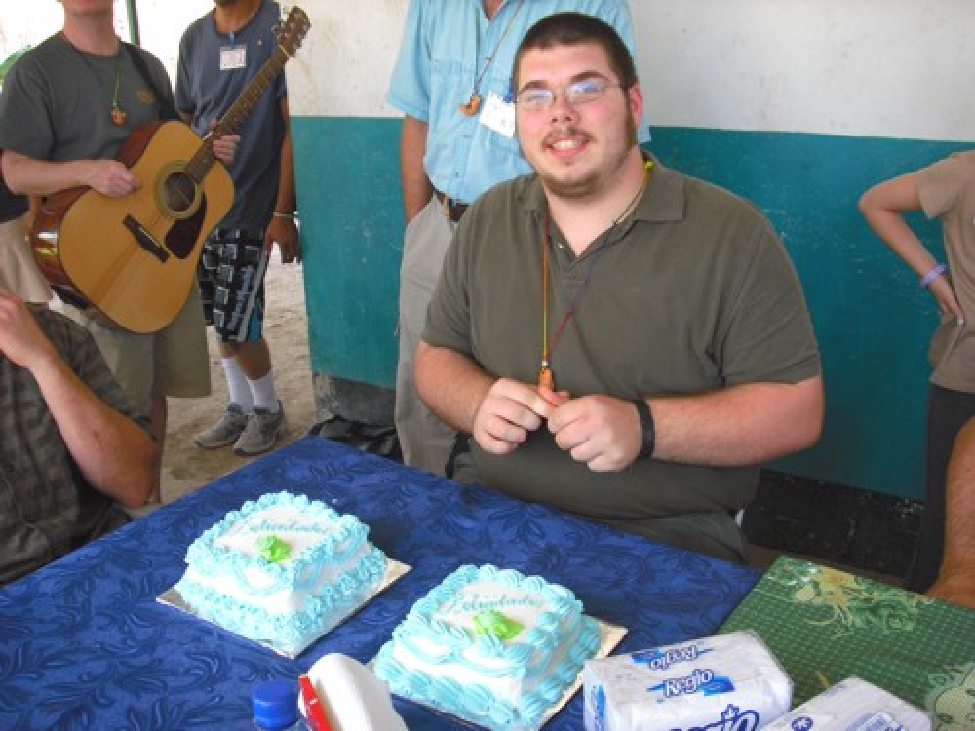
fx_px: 1070
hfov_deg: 49.0
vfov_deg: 37.7
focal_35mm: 38
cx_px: 488
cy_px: 366
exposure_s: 1/80
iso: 100
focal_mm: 6.2
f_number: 2.8
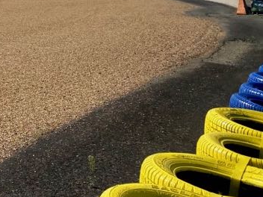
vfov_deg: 19.3
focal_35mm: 71
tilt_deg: +2.9
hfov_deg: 25.3
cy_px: -54
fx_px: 539
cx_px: -33
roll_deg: -0.9
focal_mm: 4.25
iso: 32
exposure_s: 1/5495
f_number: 1.8
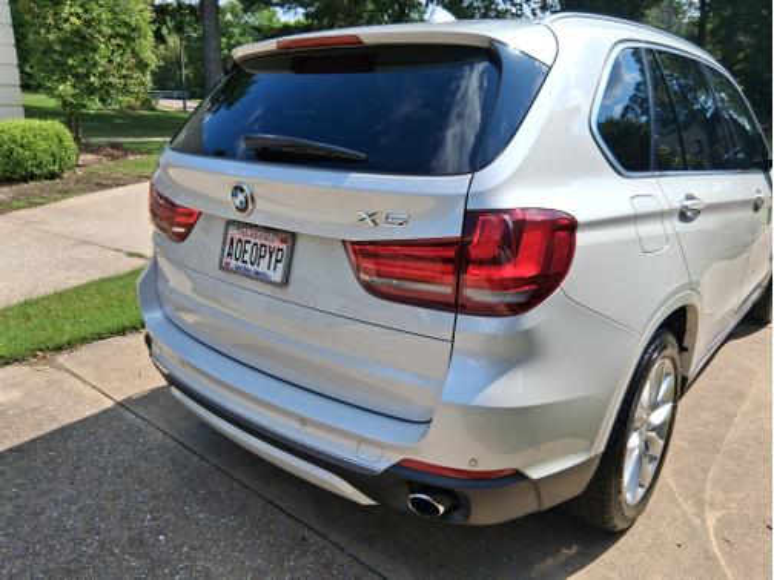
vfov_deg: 53.1
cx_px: 387
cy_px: 290
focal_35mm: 26
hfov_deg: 67.3
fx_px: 581
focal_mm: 3.98
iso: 25
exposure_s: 1/626
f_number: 1.8
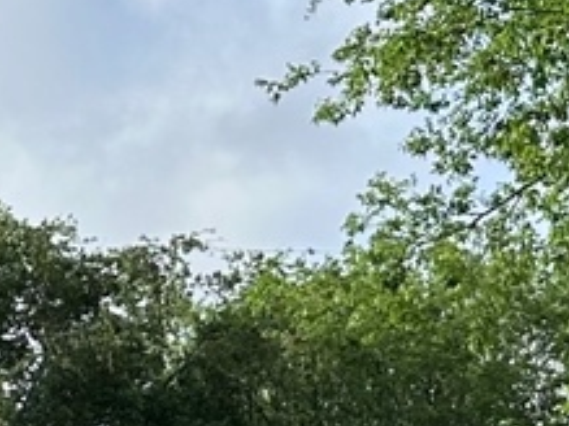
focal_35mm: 158
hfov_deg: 11.5
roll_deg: +2.1
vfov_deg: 8.9
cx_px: -475
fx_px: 2596
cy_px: 803
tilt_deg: +0.1
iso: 80
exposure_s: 1/2410
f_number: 1.78
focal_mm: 6.86
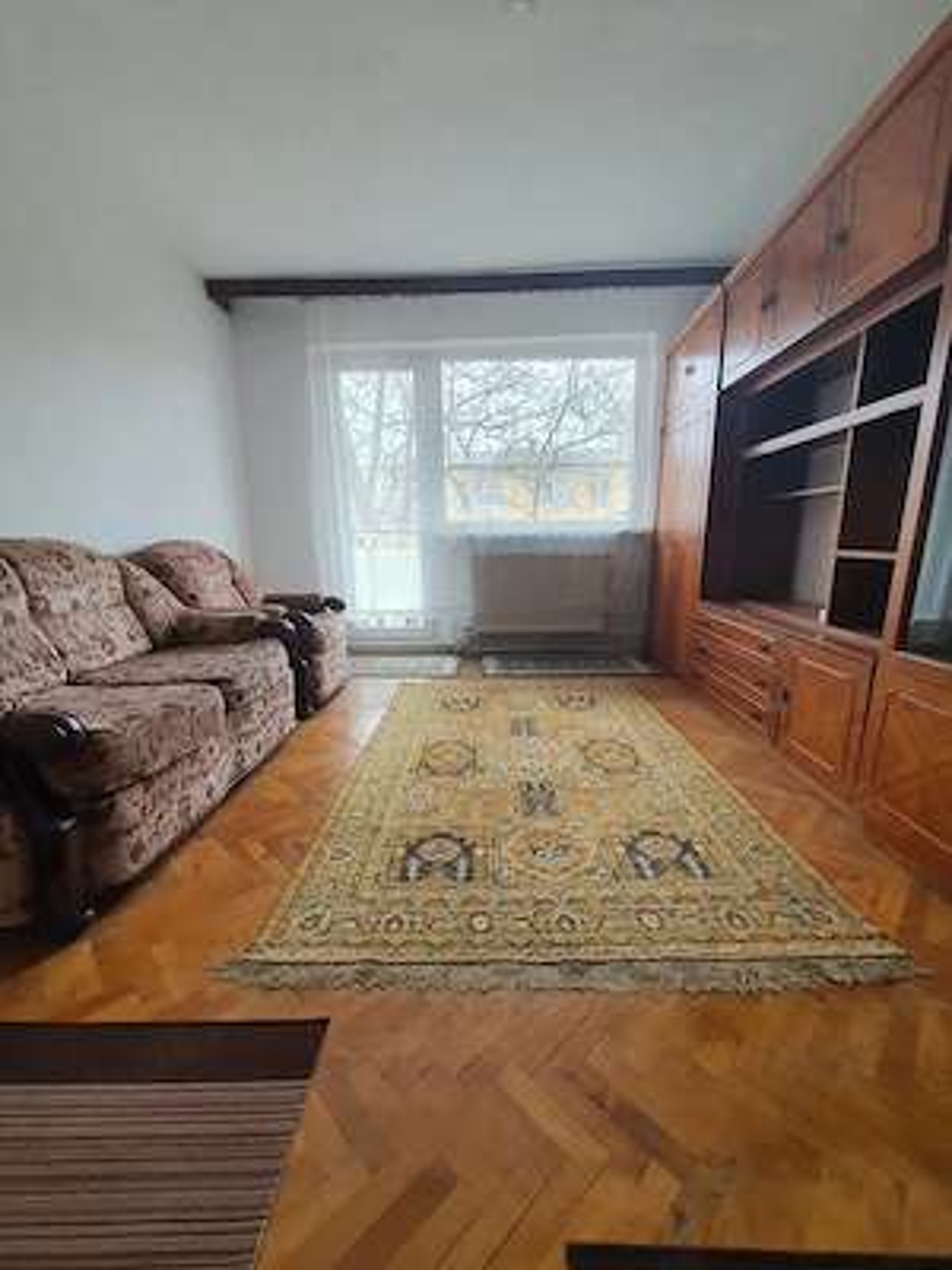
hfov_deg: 89.9
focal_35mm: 13
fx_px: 477
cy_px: 635
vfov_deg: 106.2
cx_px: 476
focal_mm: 1.8
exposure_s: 1/50
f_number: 2.2
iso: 125
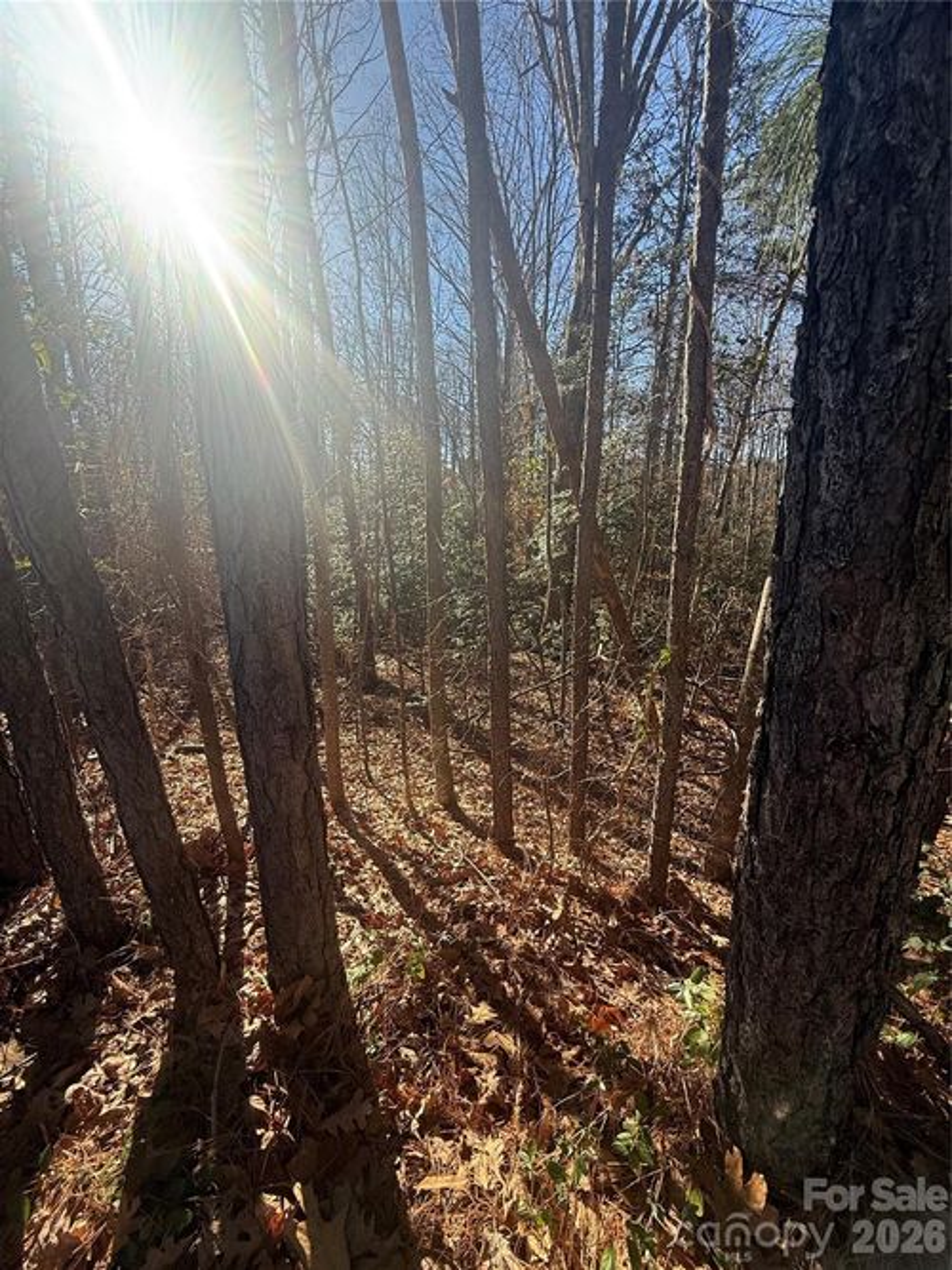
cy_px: 635
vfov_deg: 102.1
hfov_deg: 85.7
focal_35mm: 14
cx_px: 476
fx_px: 514
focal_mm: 2.22
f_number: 2.2
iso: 64
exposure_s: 1/638
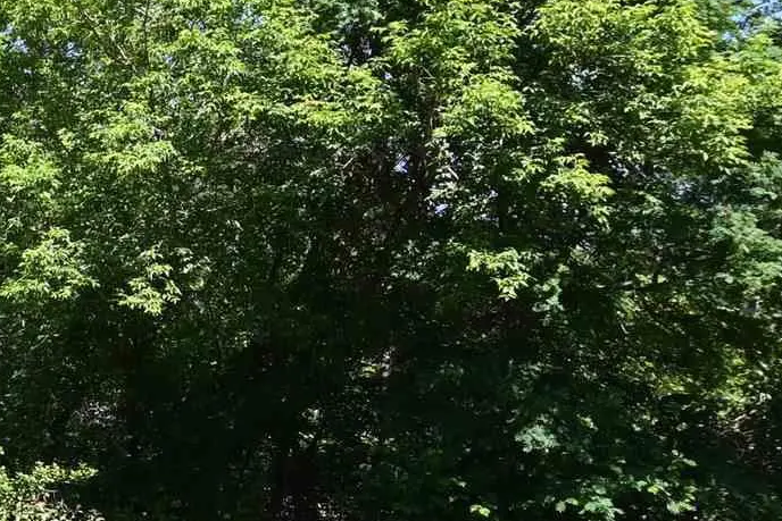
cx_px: -301
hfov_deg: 25.0
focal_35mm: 67
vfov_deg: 20.3
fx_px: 1456
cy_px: 184
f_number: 5.6
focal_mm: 10
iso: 125
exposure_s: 1/250
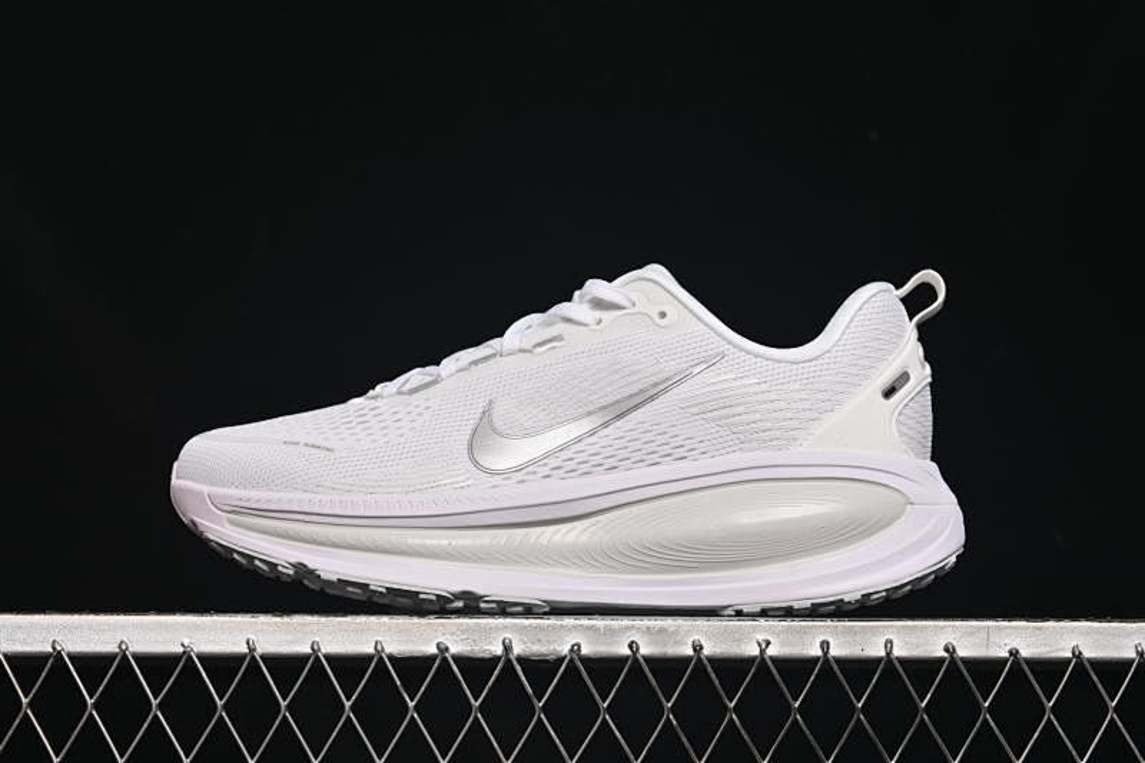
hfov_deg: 27.0
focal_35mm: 75
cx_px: 572
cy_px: 382
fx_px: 2385
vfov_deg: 18.2
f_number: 6.3
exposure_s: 1/60
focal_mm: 50
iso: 160
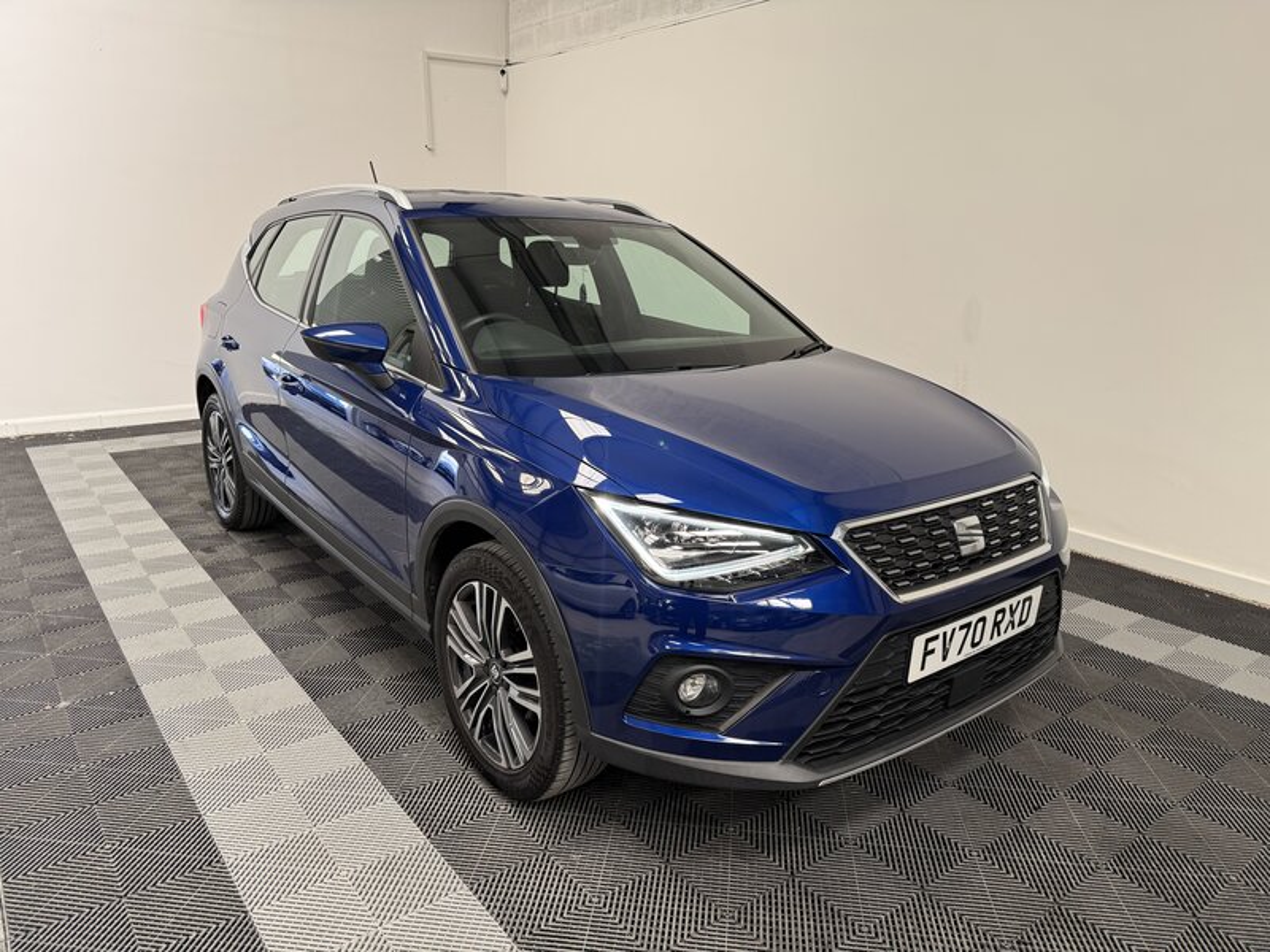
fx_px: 881
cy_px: 476
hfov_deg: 71.6
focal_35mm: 24
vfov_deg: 56.8
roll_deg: -1.1
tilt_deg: -15.3
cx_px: 635
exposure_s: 1/121
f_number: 1.78
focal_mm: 6.76
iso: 80
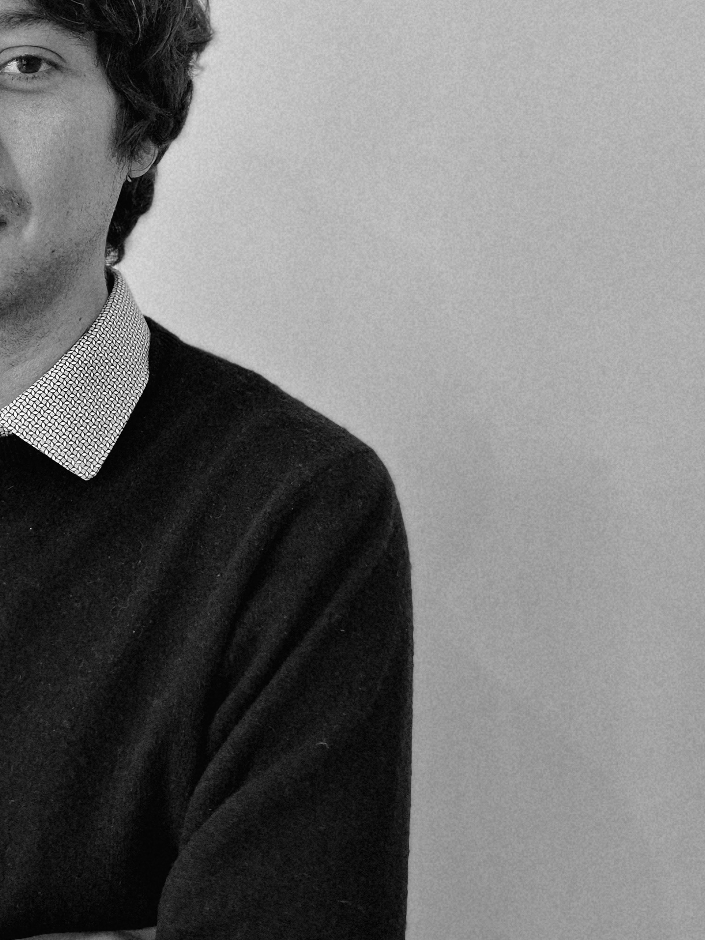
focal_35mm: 48
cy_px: 271
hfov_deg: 28.6
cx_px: 20
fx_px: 1303
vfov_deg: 38.9
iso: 200
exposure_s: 1/100
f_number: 1.8
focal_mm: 5.4
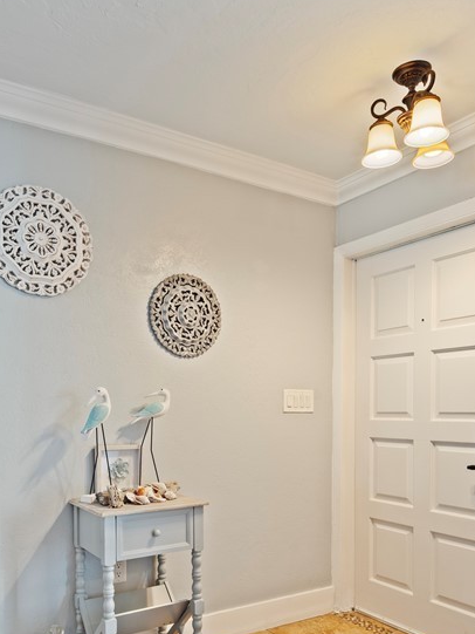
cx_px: 201
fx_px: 494
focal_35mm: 27
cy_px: 414
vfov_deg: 63.9
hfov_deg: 51.2
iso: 400
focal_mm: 14
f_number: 8
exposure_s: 1/2.5
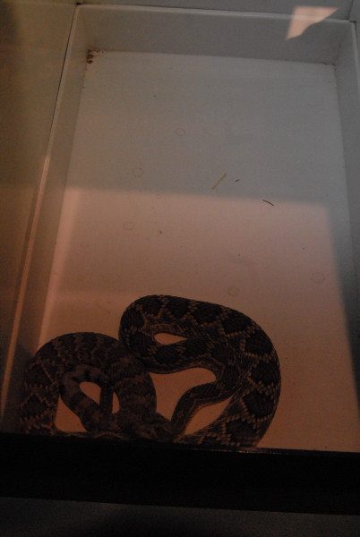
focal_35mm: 48
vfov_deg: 41.1
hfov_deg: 28.2
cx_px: 180
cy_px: 268
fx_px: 717
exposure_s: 1/250
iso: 1600
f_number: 8
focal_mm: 32
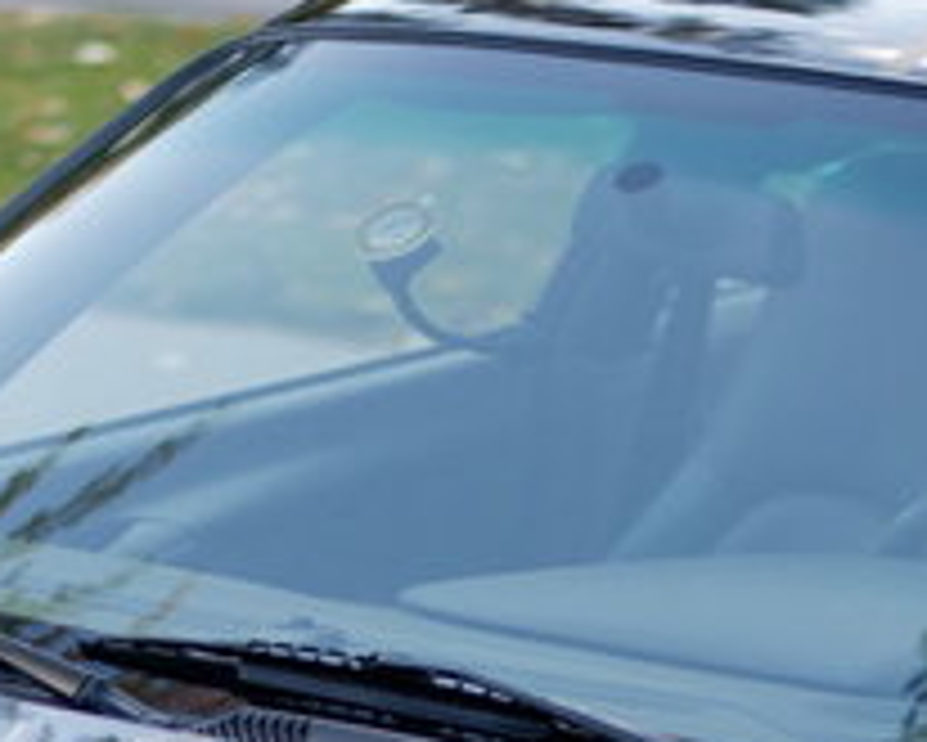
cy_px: 1192
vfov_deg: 6.5
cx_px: 536
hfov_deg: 8.3
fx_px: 6396
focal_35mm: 233
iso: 500
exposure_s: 1/1000
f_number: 1.8
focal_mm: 50
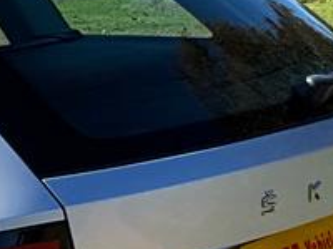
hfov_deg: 10.3
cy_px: 272
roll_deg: -1.2
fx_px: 1674
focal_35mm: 174
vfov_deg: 8.5
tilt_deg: -13.5
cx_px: -365
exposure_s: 1/1490
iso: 25
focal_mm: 3
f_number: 1.8
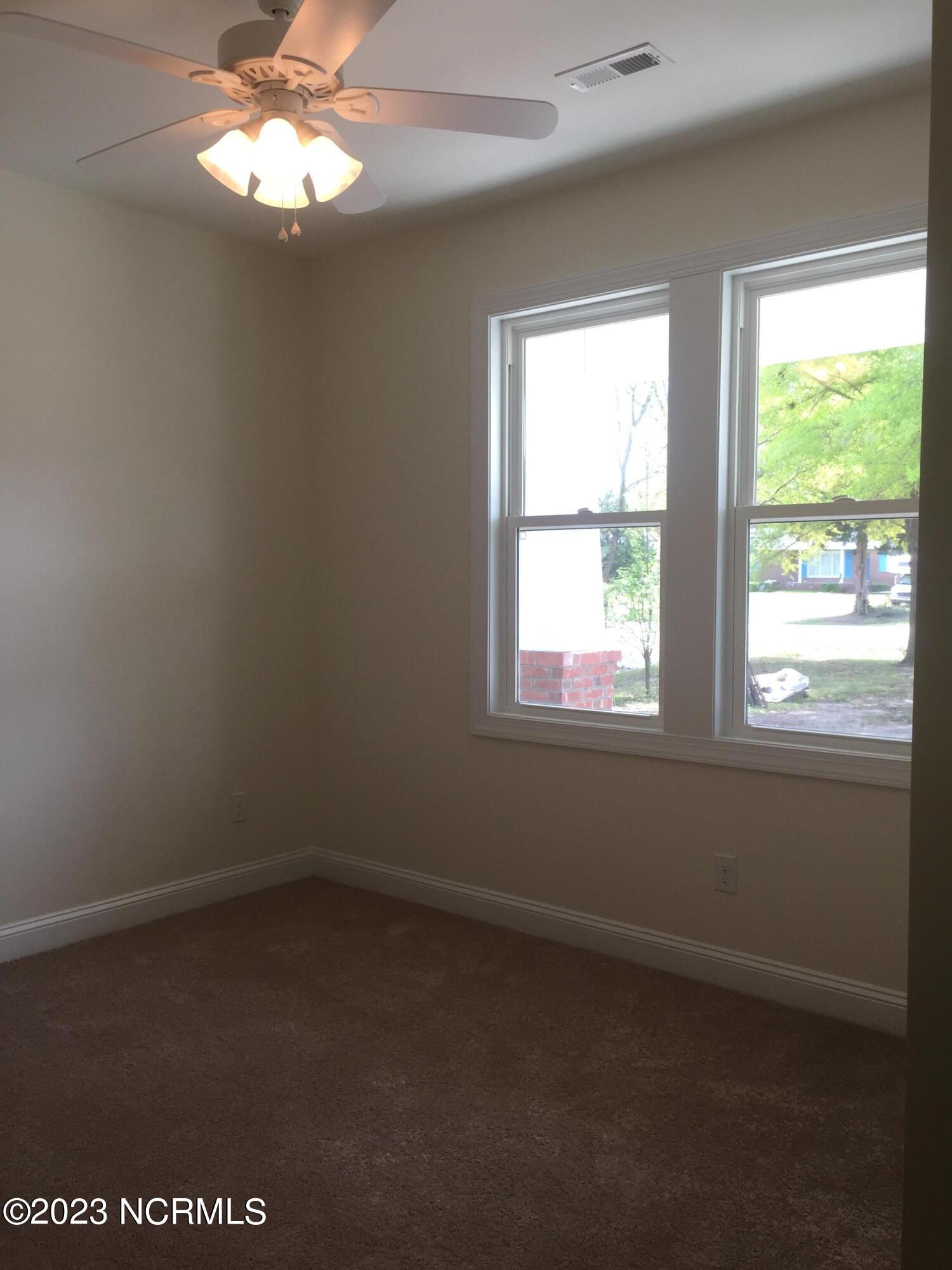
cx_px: 476
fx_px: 1063
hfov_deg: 48.2
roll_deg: +0.1
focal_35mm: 29
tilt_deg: -3.7
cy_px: 635
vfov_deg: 61.7
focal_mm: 4.15
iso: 50
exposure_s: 1/120
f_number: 2.2
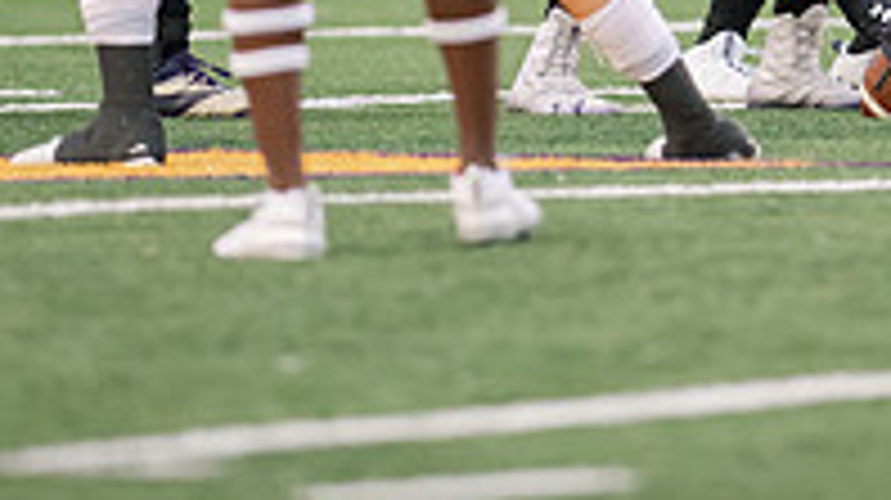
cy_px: -200
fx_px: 21765
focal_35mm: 922
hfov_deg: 2.3
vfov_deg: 1.3
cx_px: 720
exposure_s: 1/800
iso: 2500
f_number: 2.8
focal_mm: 300
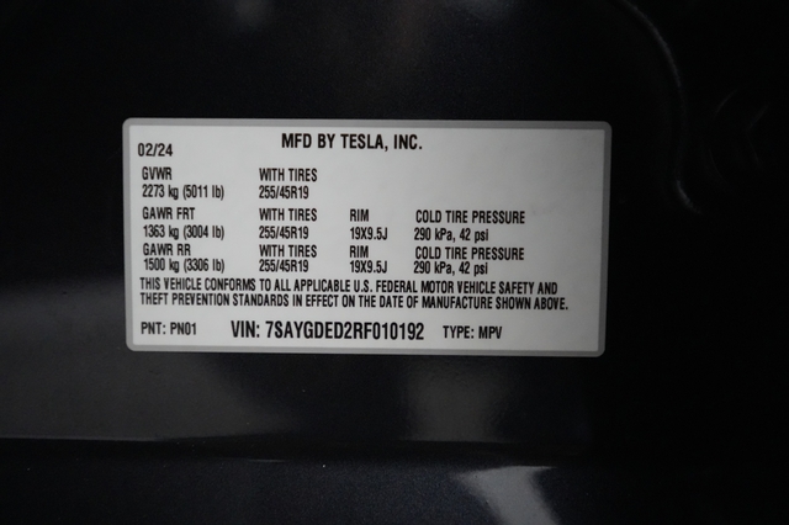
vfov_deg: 46.4
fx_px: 613
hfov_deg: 65.5
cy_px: 262
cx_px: 394
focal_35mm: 28
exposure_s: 1/400
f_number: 2.8
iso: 12800
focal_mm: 28
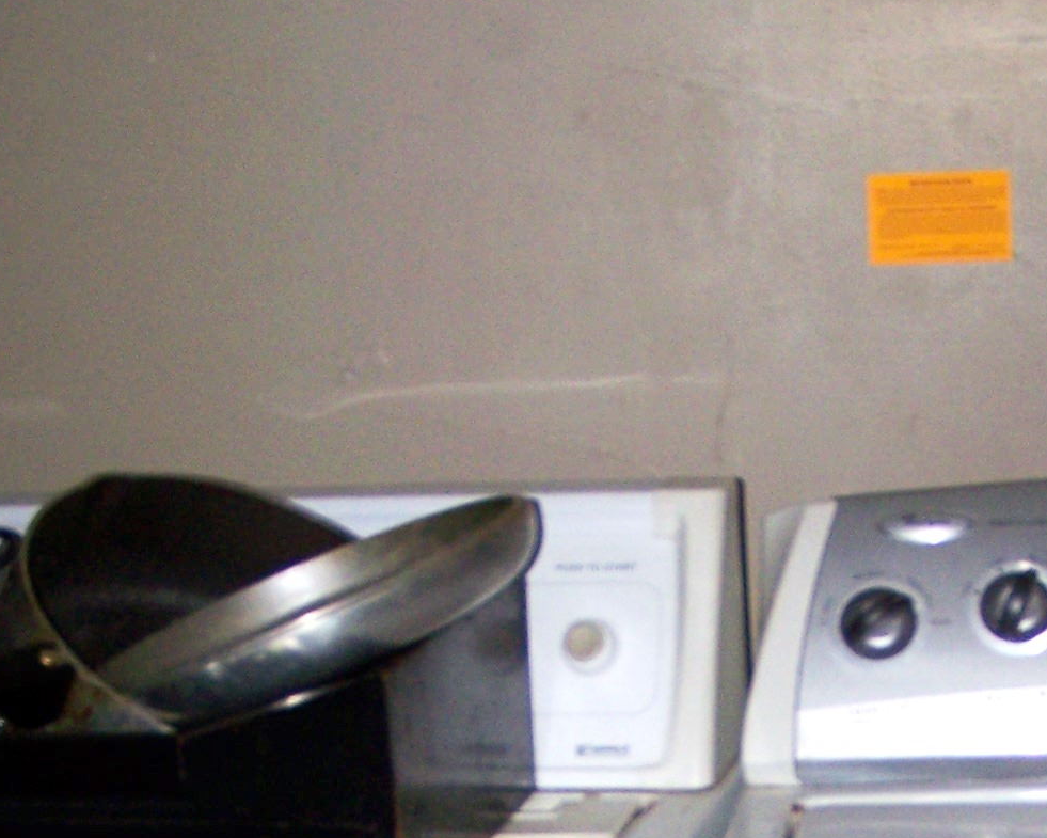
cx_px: 786
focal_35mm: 98
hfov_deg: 19.4
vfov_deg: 15.2
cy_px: 979
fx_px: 3037
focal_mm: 6.3
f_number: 2.8
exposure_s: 1/60
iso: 80
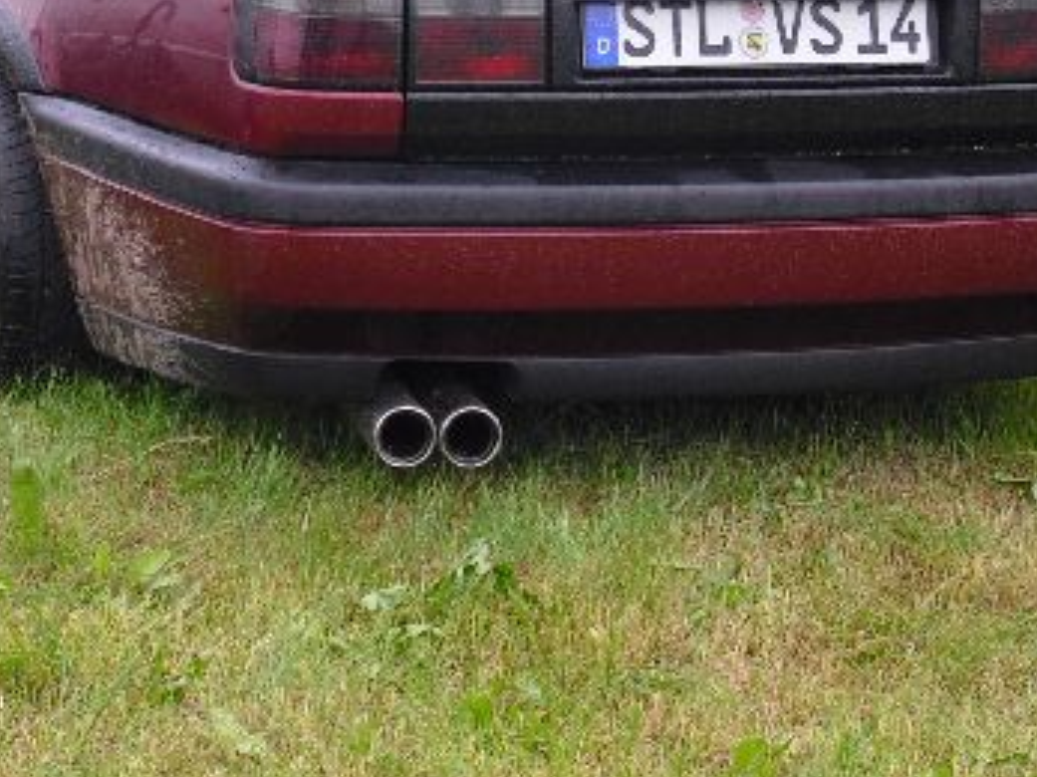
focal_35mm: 150
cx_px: 394
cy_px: -24
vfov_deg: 9.8
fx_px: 4492
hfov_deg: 13.2
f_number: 3.8
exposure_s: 1/80
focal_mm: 10.7
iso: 100
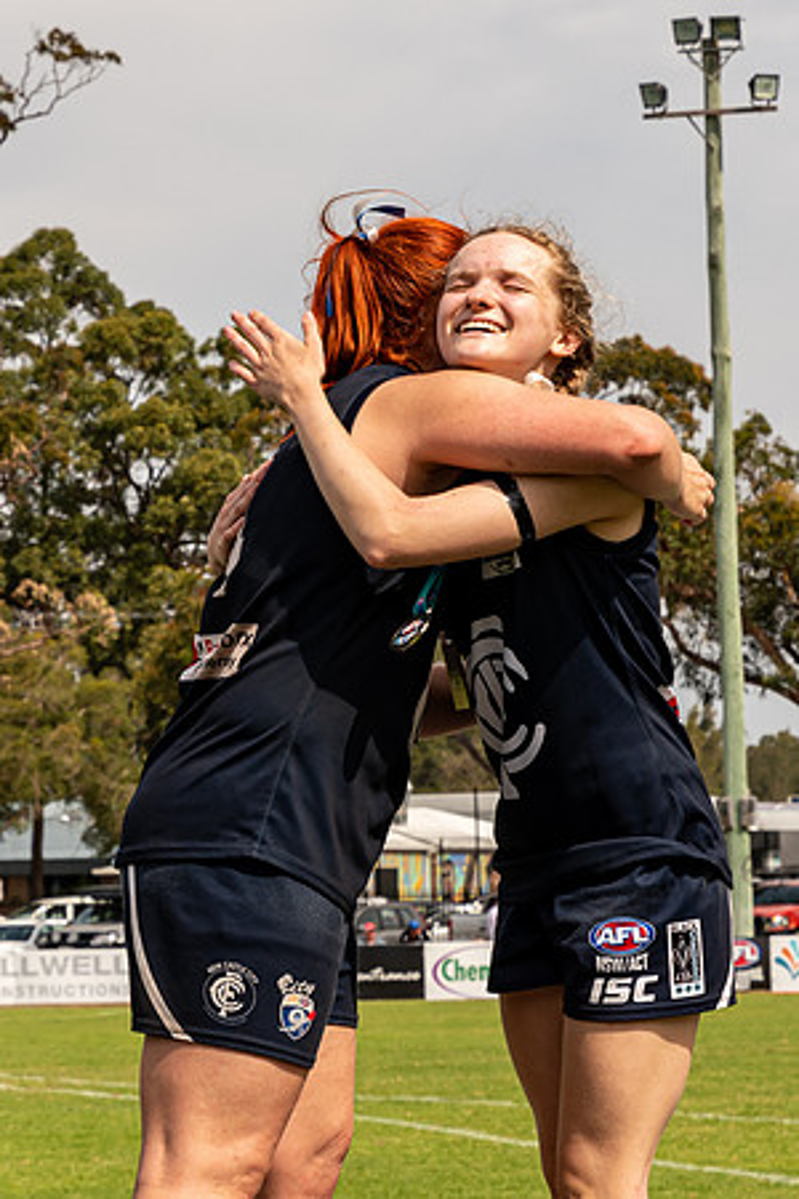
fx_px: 5147
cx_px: 486
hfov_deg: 8.9
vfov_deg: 13.3
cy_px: 463
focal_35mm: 155
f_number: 8
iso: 200
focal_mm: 56
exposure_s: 1/640
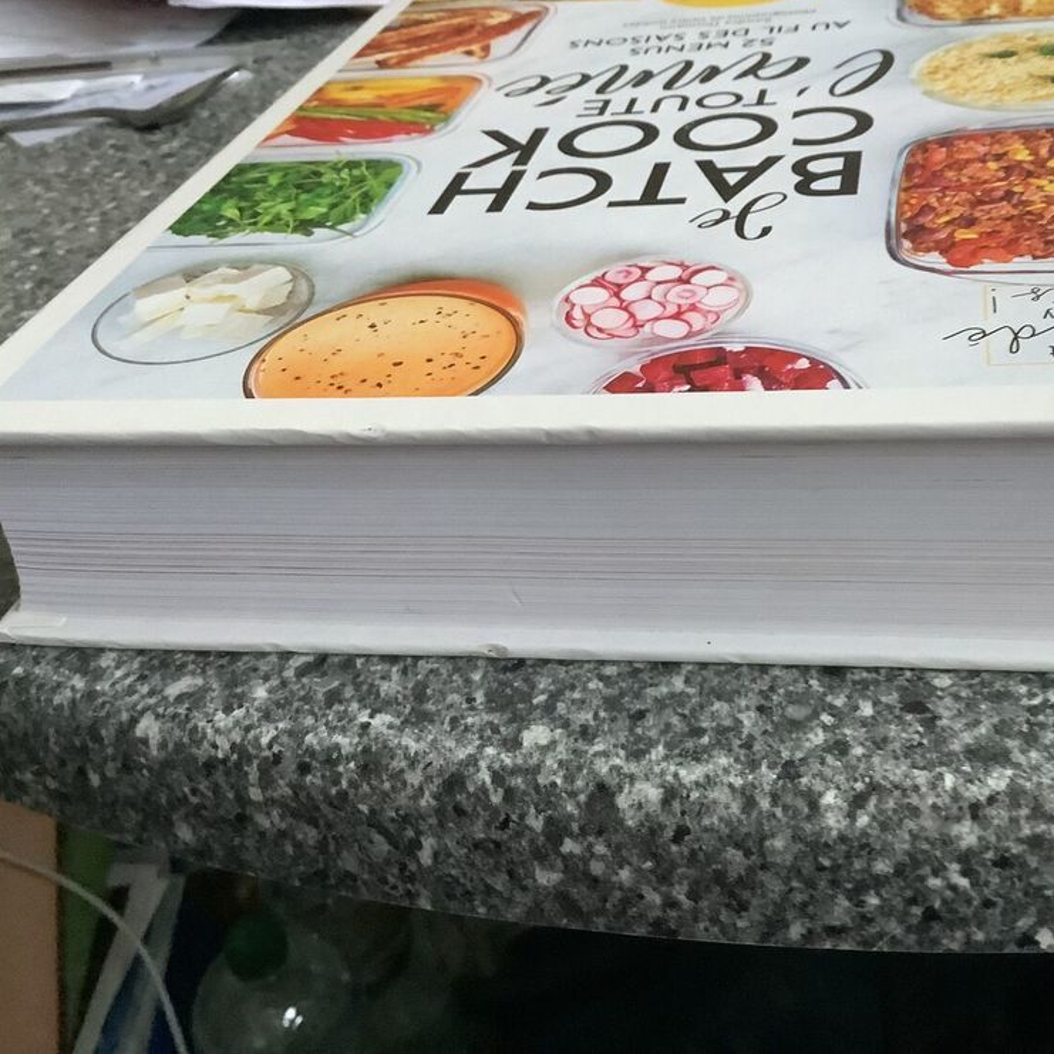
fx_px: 1275
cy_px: 522
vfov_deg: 44.9
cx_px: 654
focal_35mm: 37
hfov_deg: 44.6
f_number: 2.4
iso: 400
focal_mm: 3.3
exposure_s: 1/40
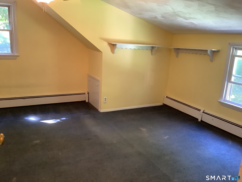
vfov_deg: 45.4
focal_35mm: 31
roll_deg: -2.0
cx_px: 121
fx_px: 217
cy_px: 91
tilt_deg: -14.4
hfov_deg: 58.4
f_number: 2.4
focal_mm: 3.3
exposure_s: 1/40
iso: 400
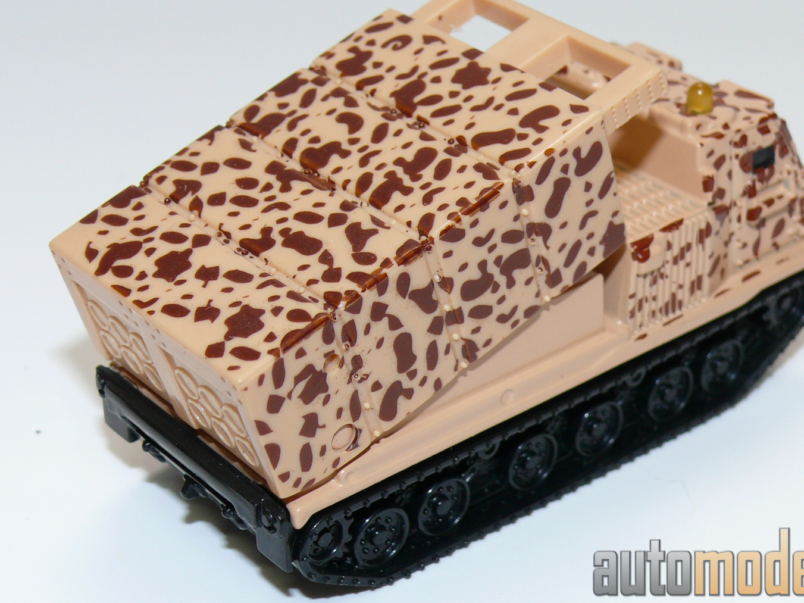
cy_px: 261
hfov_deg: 21.8
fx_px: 2090
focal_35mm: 90
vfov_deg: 16.4
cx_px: 456
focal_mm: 11.5
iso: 100
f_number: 4
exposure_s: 1/30
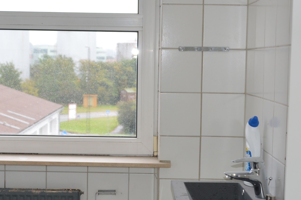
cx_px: 148
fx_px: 593
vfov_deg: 19.1
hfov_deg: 28.5
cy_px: 122
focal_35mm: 71
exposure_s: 1/100
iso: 400
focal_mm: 28
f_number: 4
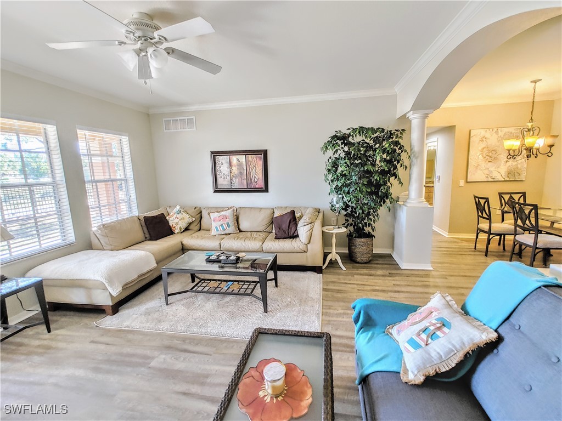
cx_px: 281
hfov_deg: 98.2
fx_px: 244
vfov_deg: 81.7
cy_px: 210
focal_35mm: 15
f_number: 1.9
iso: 100
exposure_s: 1/24
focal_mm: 1.78
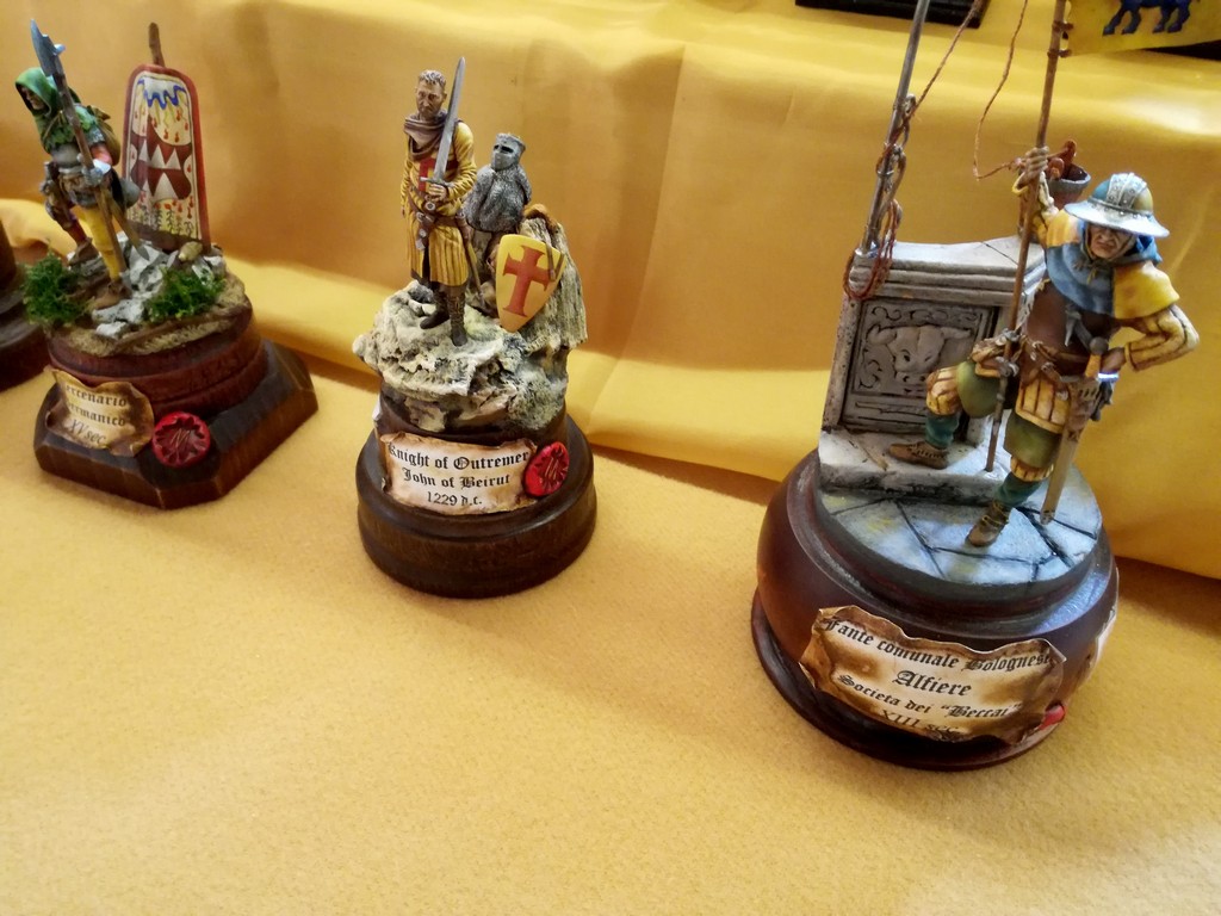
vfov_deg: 51.4
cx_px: 610
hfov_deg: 65.3
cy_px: 458
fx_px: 952
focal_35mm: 27
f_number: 2
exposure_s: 1/20
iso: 500
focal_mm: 3.79
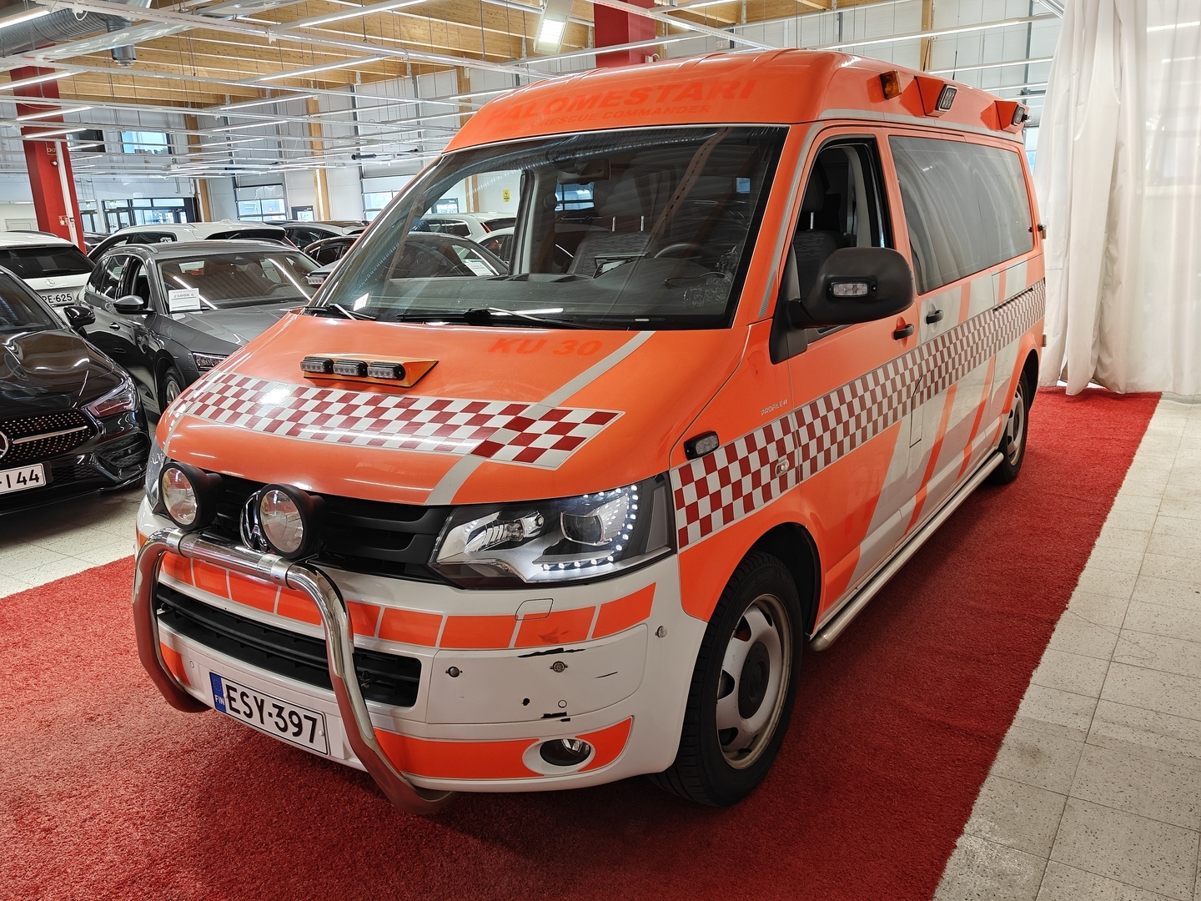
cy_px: 450
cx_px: 600
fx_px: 937
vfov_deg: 51.4
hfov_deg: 65.3
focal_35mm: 27
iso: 50
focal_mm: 5.59
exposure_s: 1/77
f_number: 1.8
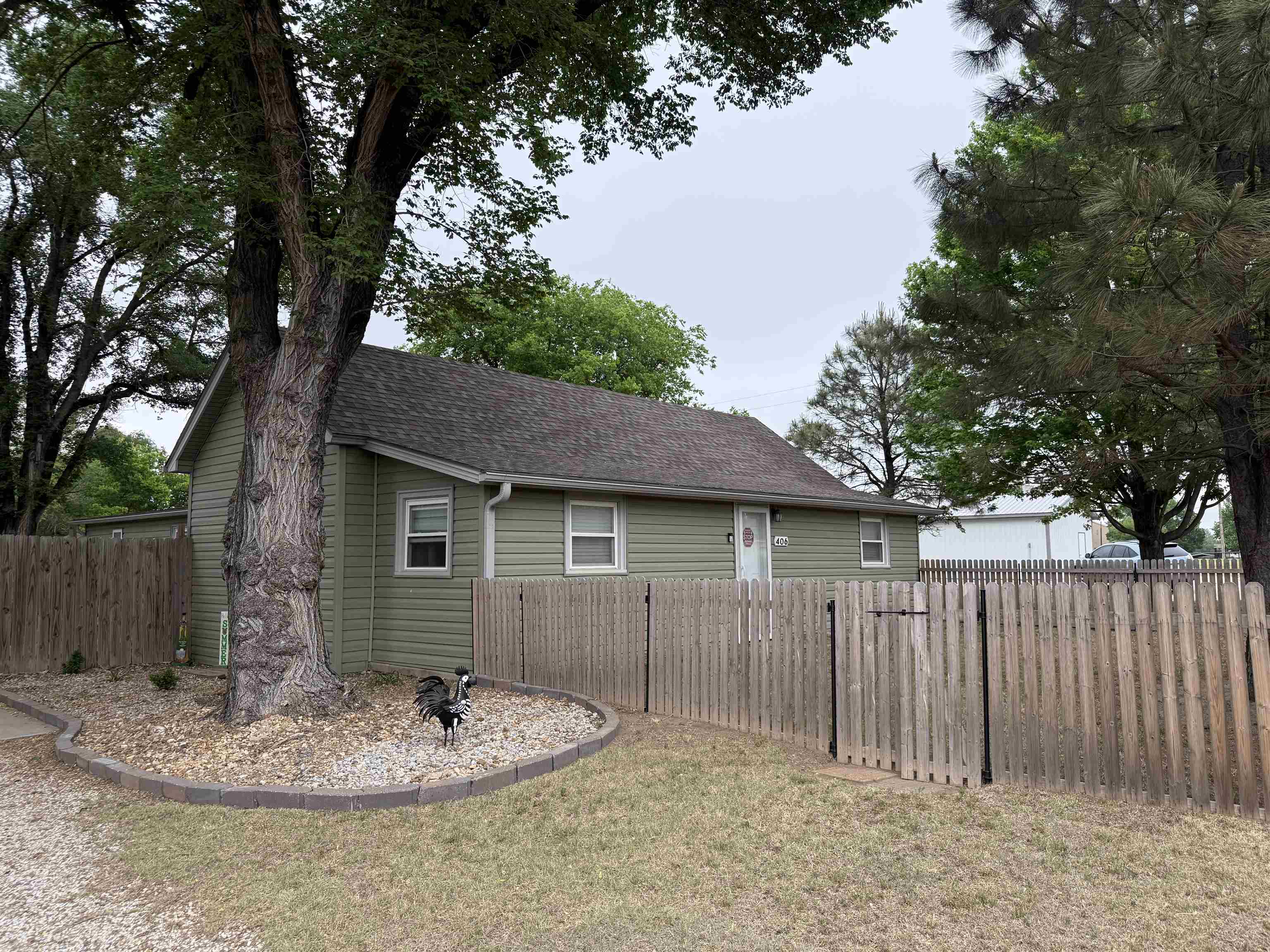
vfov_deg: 56.8
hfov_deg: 71.6
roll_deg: +0.7
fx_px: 881
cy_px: 476
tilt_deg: +5.8
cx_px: 635
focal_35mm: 24
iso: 80
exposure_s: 1/992
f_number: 1.78
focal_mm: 6.76
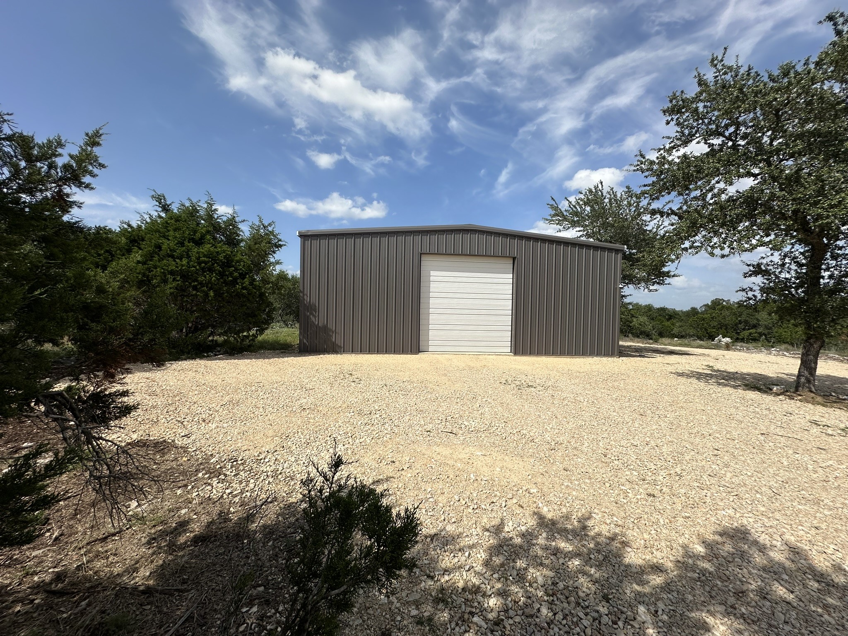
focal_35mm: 14
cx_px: 424
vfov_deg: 85.7
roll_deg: -2.3
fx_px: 343
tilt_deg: -0.5
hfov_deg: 102.1
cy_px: 318
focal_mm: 2.22
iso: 50
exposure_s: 1/3731
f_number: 2.2
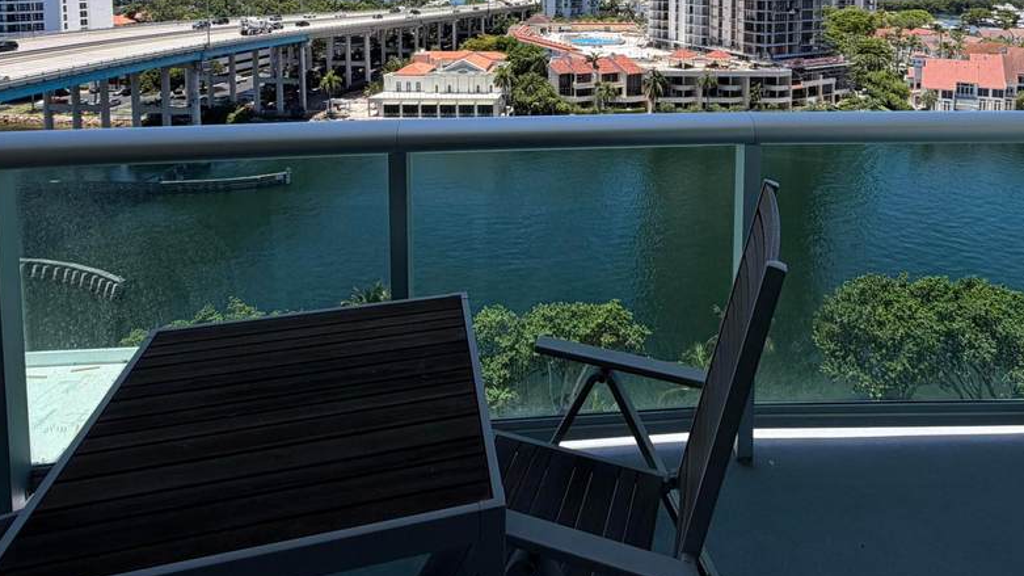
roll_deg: +0.5
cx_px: 593
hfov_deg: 73.6
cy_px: 5
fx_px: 679
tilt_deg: -2.9
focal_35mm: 25
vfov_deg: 40.5
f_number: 2.2
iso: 20
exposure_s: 1/864
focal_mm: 2.22
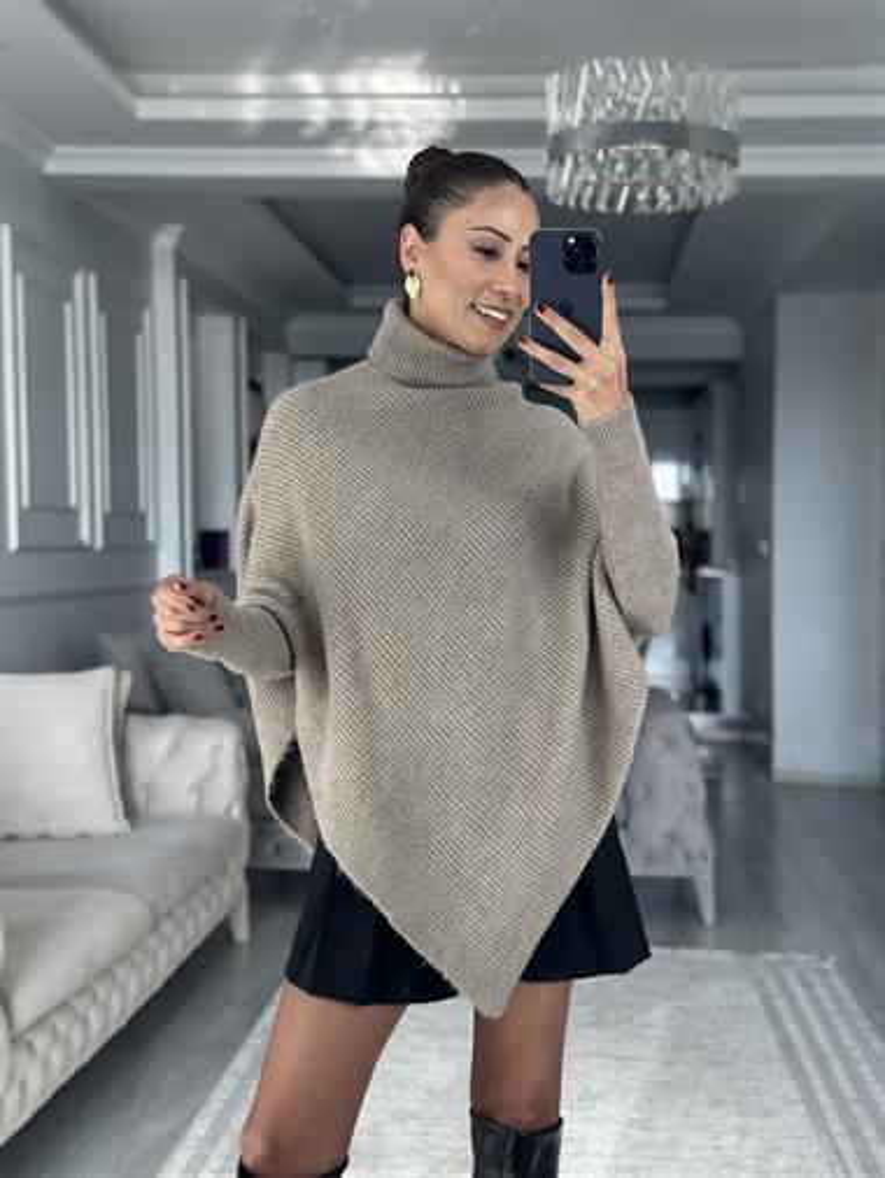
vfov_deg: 39.6
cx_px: 442
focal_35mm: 48
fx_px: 1635
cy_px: 589
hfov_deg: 30.3
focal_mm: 6.86
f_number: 1.78
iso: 100
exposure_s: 1/171
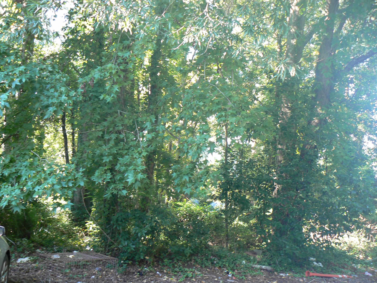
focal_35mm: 36
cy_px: 142
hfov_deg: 51.4
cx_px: 188
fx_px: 392
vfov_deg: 39.7
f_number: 2.8
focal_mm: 6
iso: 100
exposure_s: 1/30
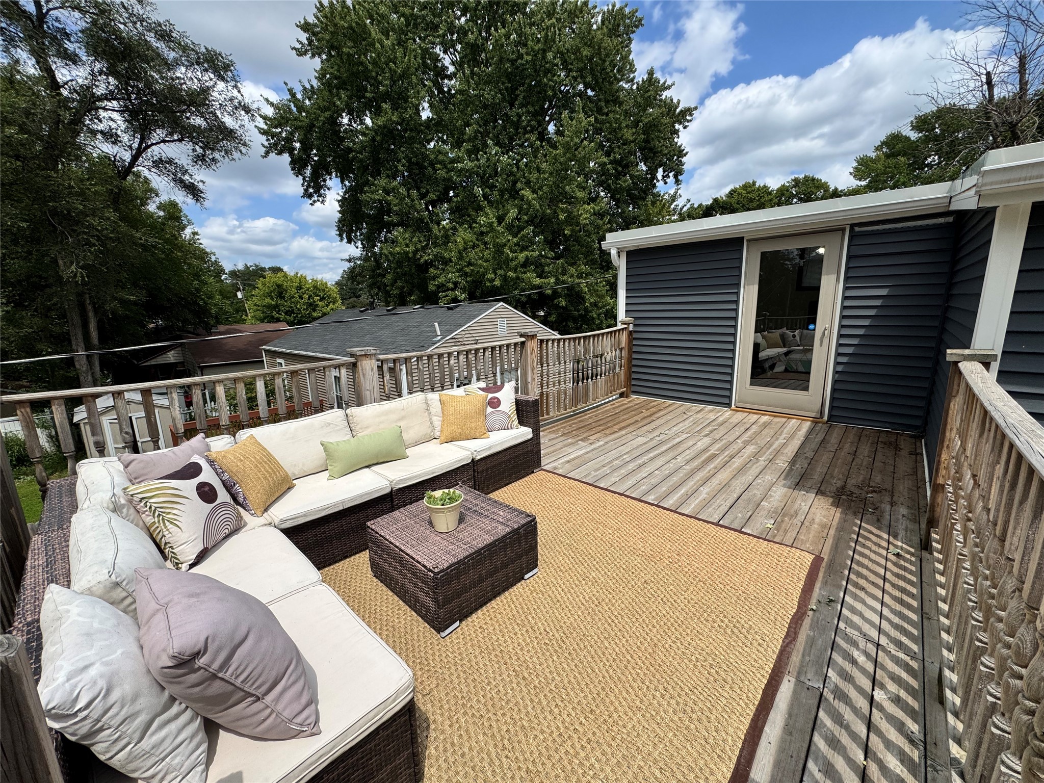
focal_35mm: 14
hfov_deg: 102.1
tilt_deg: -12.6
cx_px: 522
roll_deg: +1.2
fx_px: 422
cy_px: 392
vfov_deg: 85.7
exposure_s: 1/2770
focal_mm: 2.22
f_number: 2.2
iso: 50
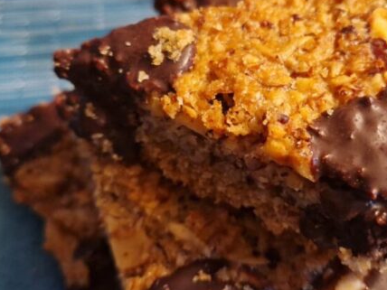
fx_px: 481
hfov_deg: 43.5
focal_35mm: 43
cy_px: 117
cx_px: 241
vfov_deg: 33.5
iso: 640
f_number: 1.8
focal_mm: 5.4
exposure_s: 1/50
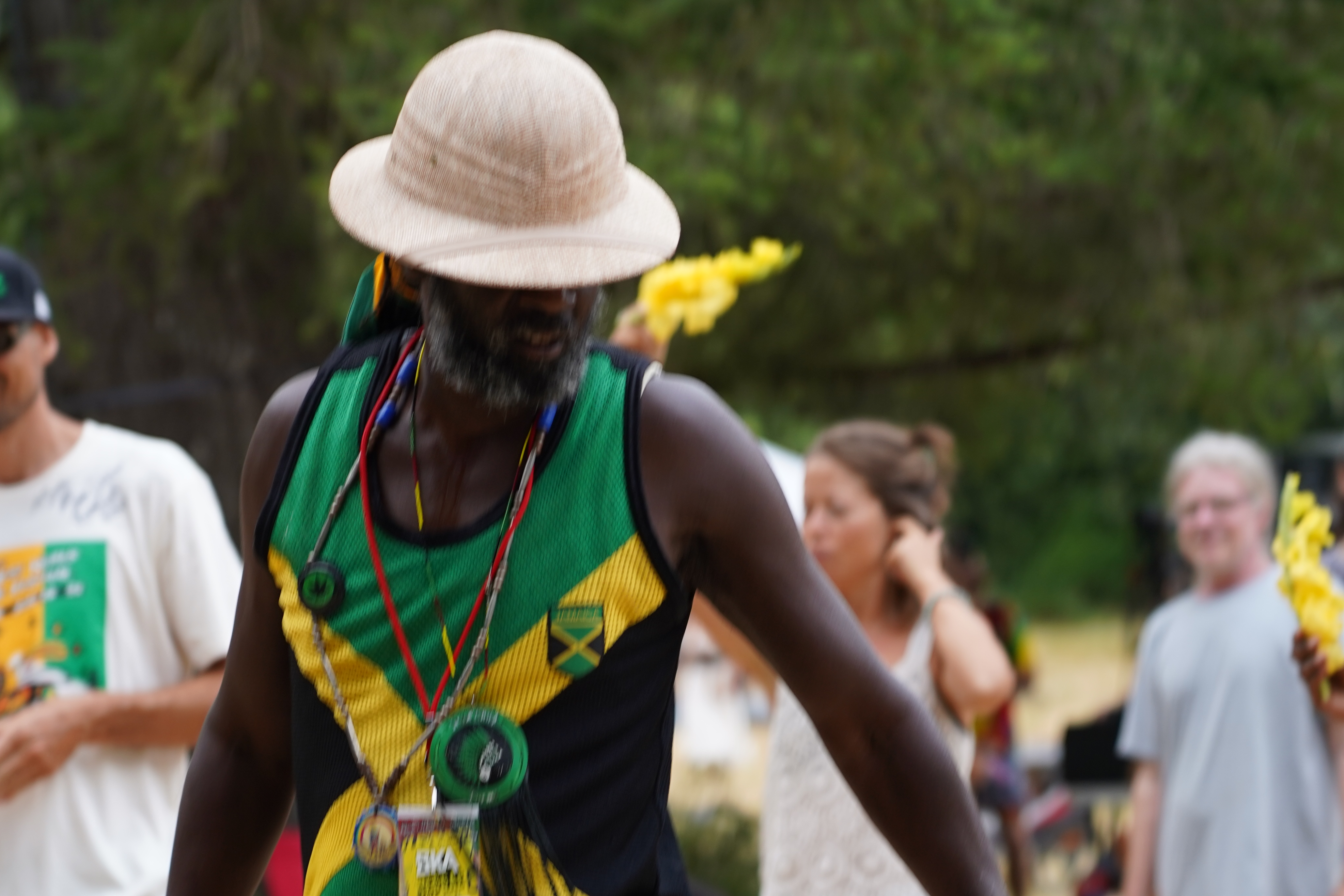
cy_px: 573
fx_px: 5711
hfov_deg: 13.4
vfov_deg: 9.0
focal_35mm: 153
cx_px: 561
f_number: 4
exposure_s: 1/160
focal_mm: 105
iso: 250
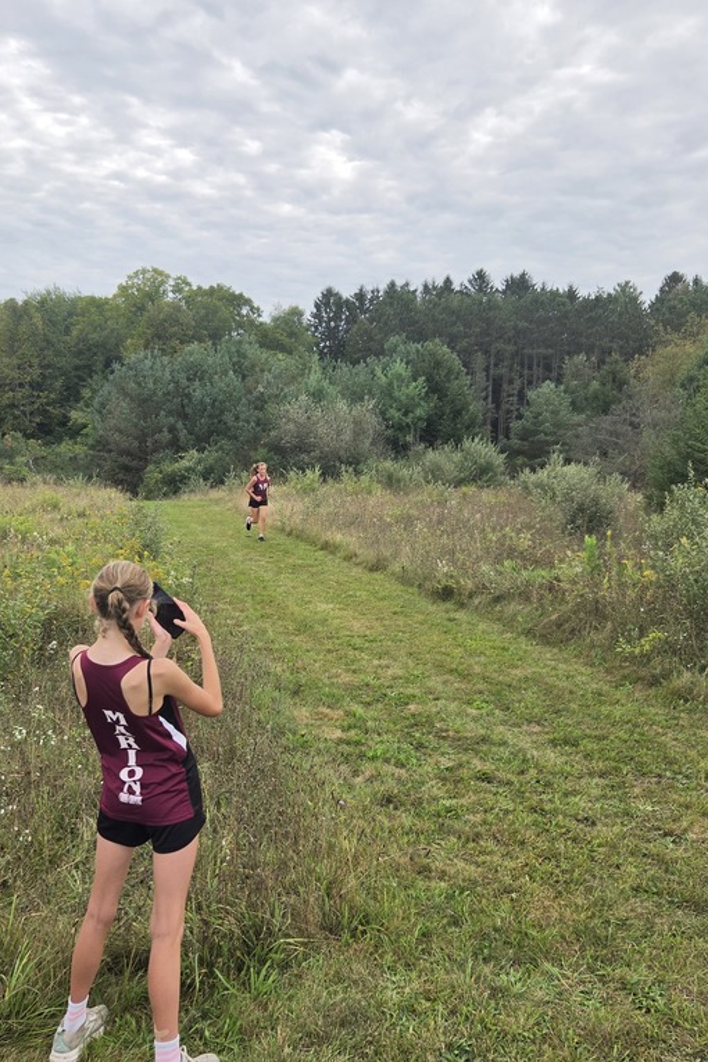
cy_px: 530
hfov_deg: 41.0
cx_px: 289
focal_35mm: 32
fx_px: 944
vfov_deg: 58.7
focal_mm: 5.4
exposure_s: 1/2544
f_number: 1.8
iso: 80
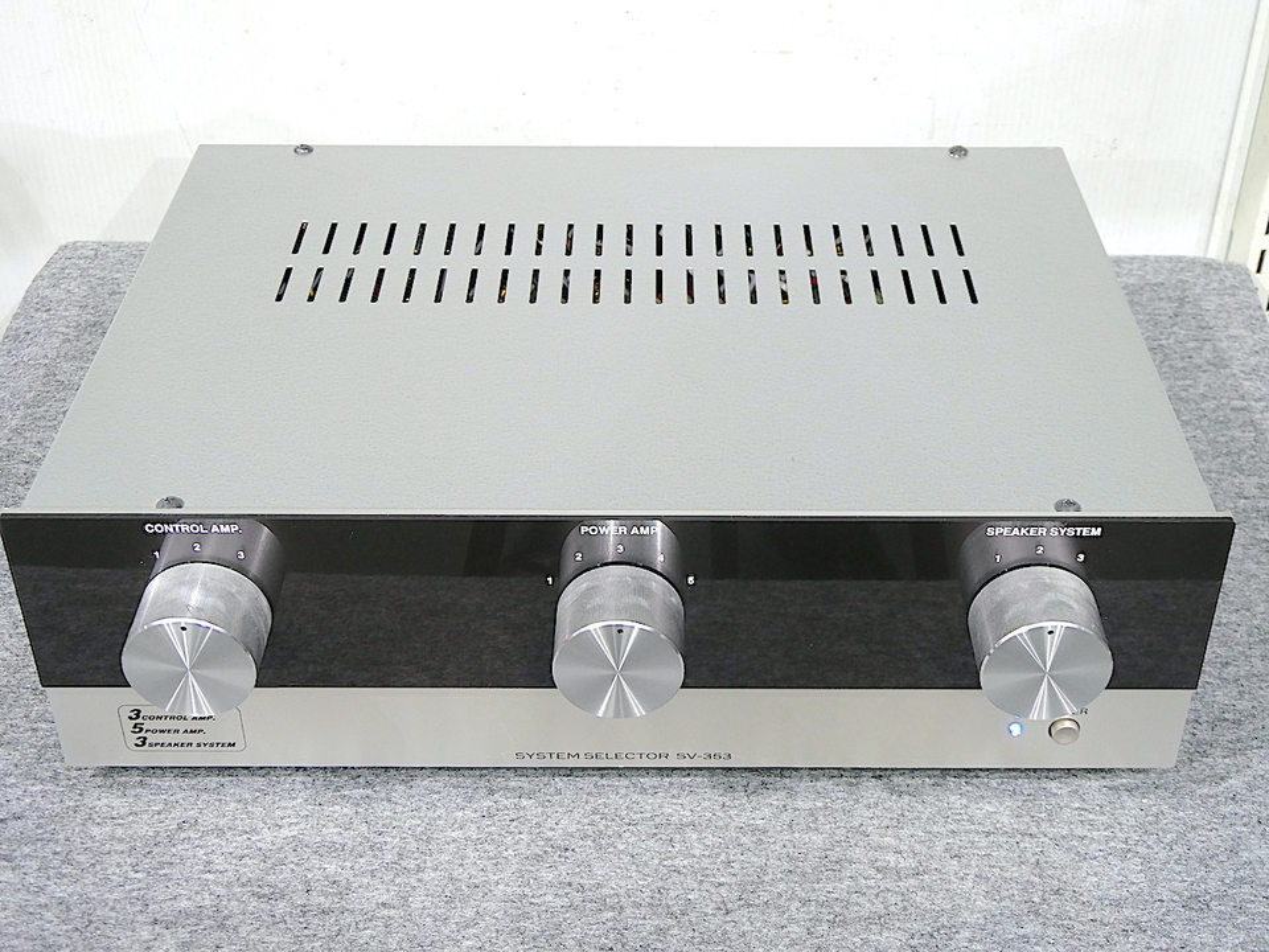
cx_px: 634
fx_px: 1723
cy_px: 476
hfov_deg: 40.4
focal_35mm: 47
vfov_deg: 30.9
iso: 200
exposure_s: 1/10
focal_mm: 8.4
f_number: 4
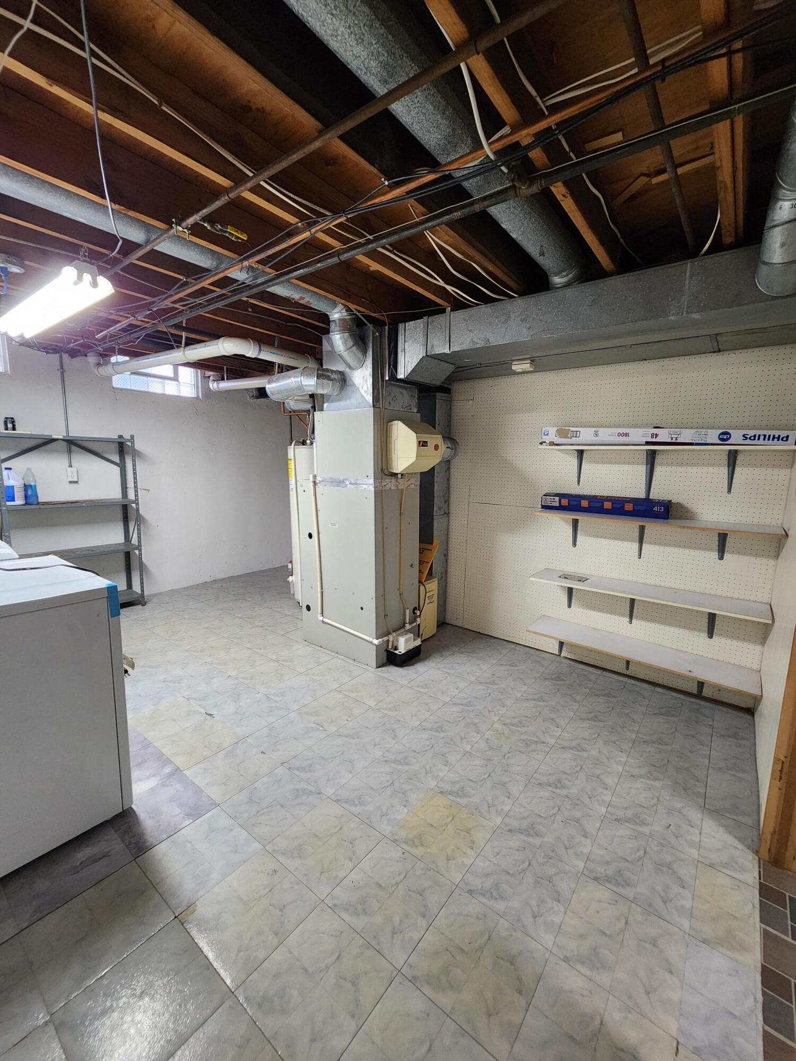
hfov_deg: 89.9
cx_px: 398
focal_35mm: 13
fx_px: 399
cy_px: 530
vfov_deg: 106.2
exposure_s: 1/30
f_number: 2.2
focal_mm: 2.2
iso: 320
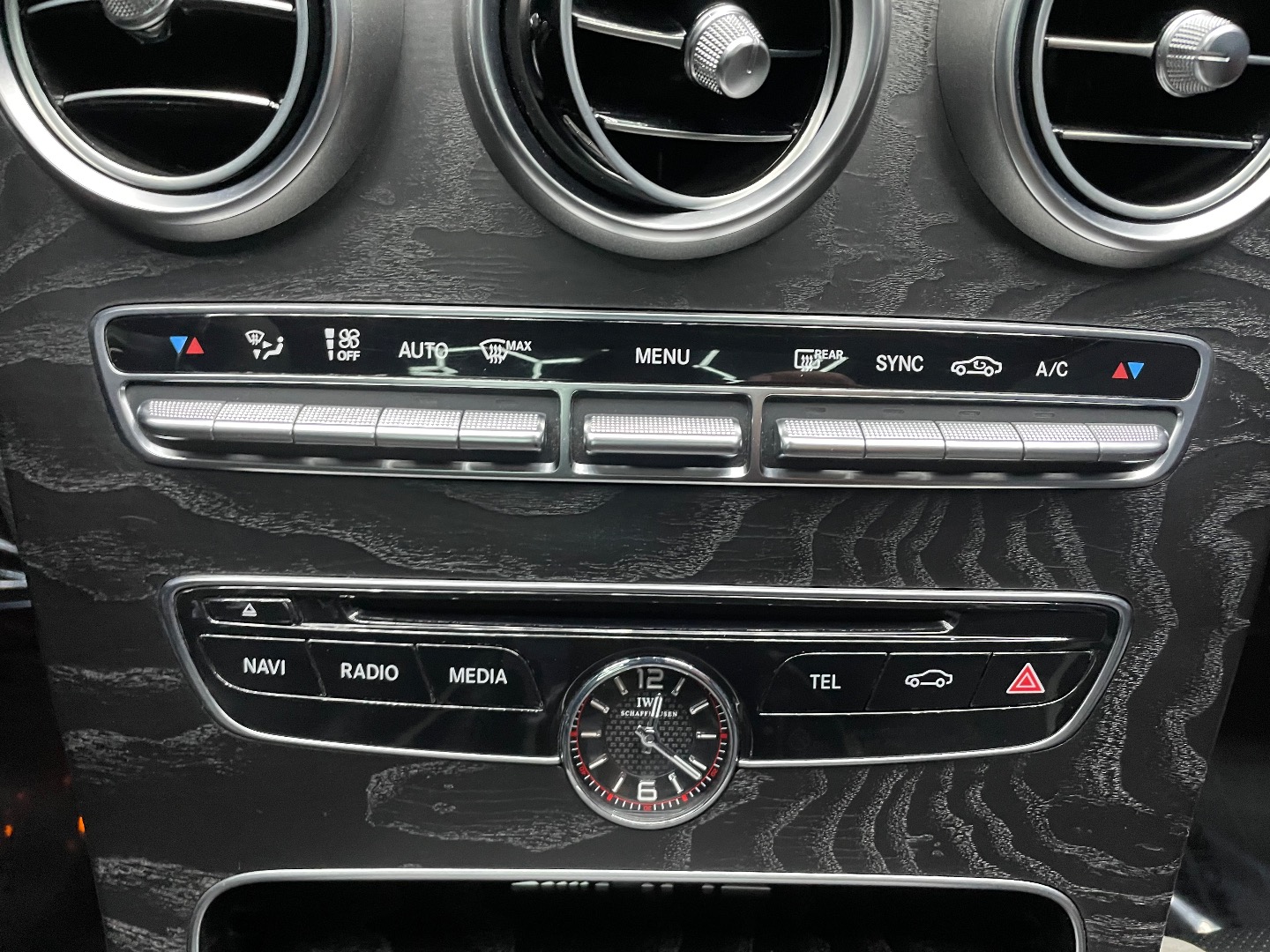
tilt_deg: -42.3
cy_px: 476
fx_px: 954
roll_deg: -2.2
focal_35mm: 26
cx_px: 635
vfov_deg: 53.1
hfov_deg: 67.3
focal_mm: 4.2
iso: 500
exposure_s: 1/30
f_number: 1.6
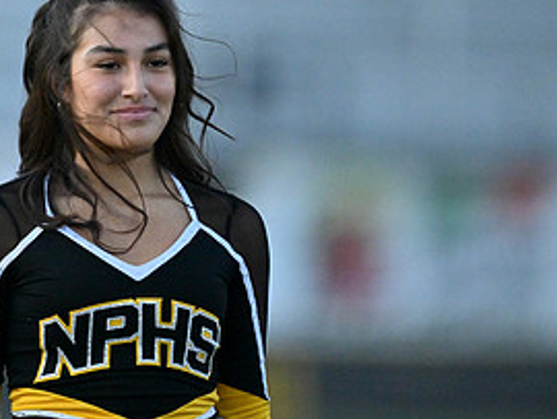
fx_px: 13287
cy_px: 106
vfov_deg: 1.8
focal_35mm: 825
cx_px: 76
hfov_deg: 2.4
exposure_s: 1/32000
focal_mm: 400
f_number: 2.8
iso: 3200
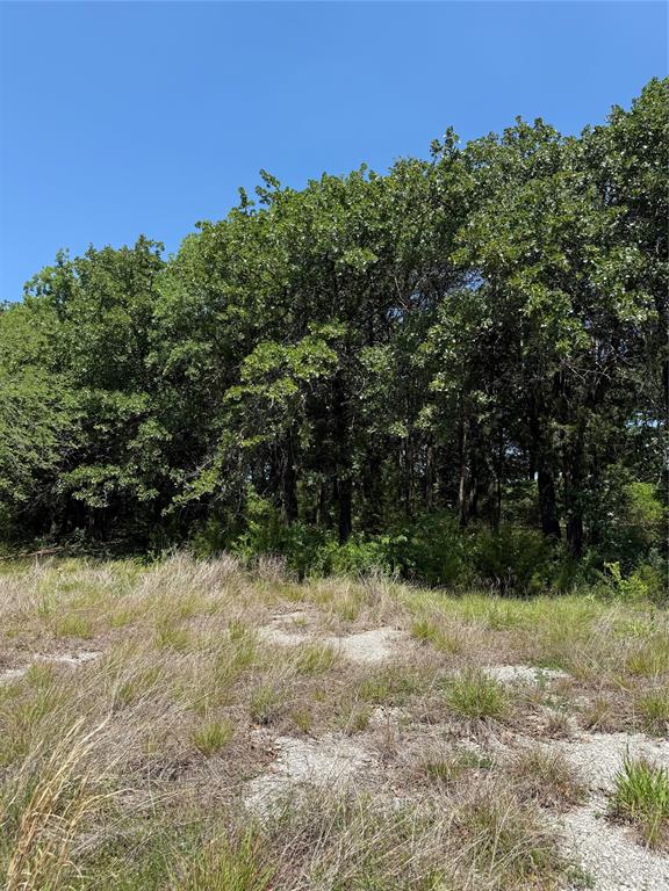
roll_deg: -0.5
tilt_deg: +7.9
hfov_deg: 56.8
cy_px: 446
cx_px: 334
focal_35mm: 24
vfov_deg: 71.6
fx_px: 618
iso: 80
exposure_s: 1/2611
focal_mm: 6.76
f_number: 1.78
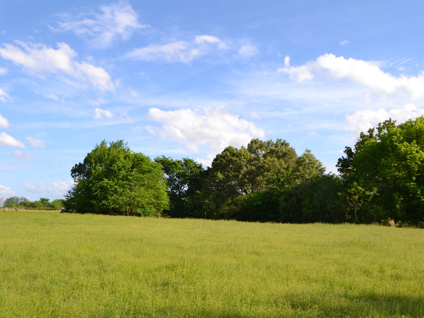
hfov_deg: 59.9
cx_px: 224
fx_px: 367
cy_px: 155
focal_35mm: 30
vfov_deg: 46.8
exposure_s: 1/250
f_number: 8
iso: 100
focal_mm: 18
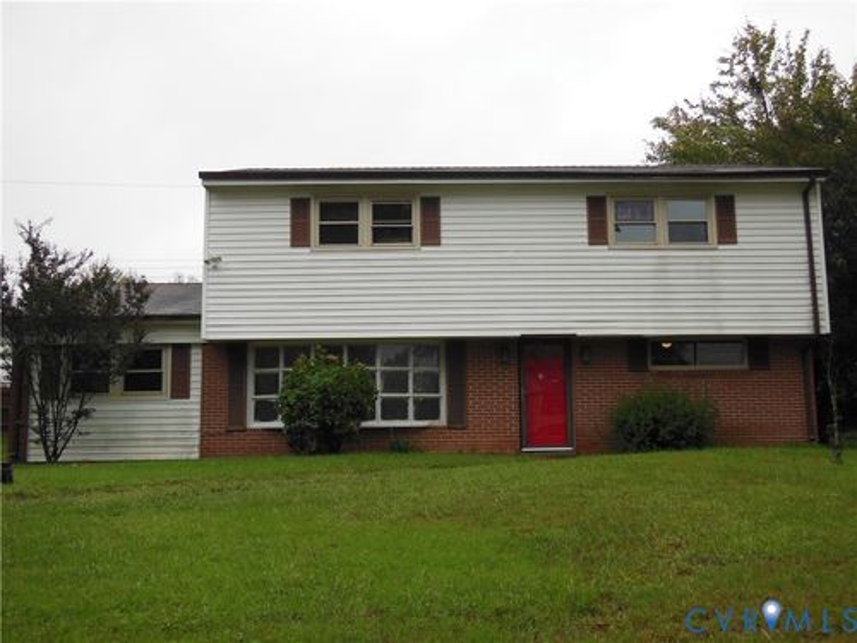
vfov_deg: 36.8
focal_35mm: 39
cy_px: 322
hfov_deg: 47.9
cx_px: 428
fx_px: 966
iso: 125
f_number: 4.1
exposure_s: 1/80
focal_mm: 6.9
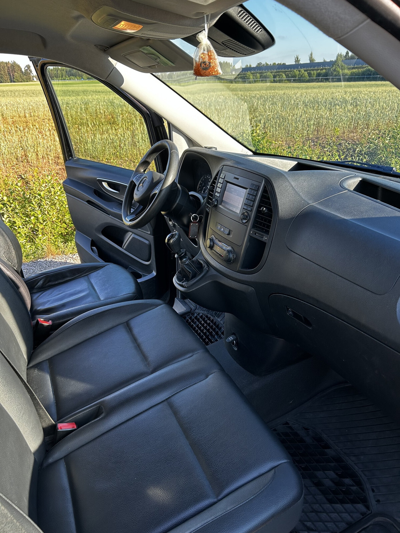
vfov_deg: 67.3
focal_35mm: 26
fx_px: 401
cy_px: 266
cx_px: 200
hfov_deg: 53.1
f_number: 1.5
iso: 50
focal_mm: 5.7
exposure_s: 1/302
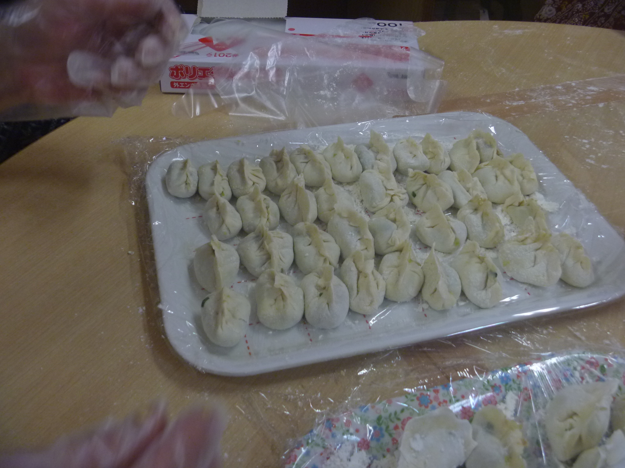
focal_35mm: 35
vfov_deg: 40.7
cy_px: 234
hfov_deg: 52.6
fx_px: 632
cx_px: 312
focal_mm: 6.3
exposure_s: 1/60
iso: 250
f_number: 3.5
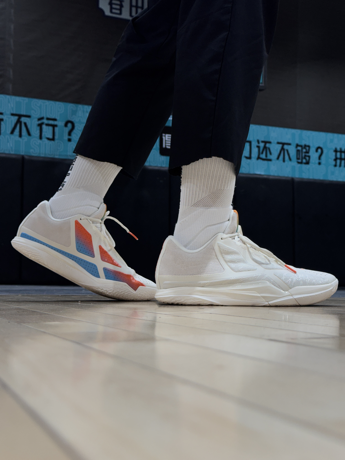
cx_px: 172
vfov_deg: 39.7
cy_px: 230
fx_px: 638
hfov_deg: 30.3
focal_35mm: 48
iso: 50
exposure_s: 1/100
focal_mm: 6.76
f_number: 1.78
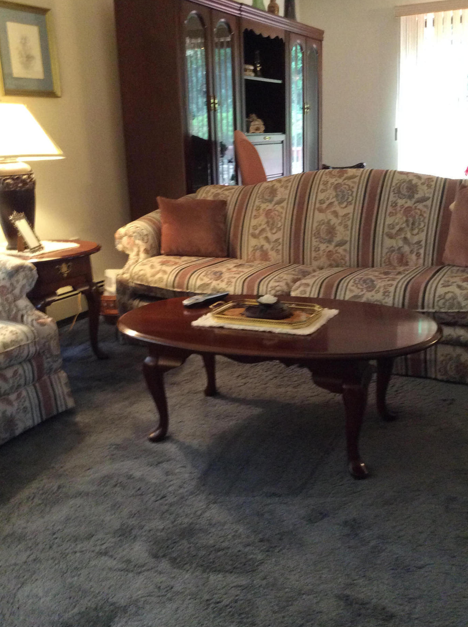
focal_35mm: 36
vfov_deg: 51.4
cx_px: 238
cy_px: 310
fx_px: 651
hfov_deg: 39.6
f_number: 2.4
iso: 320
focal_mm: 3.3
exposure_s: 1/24
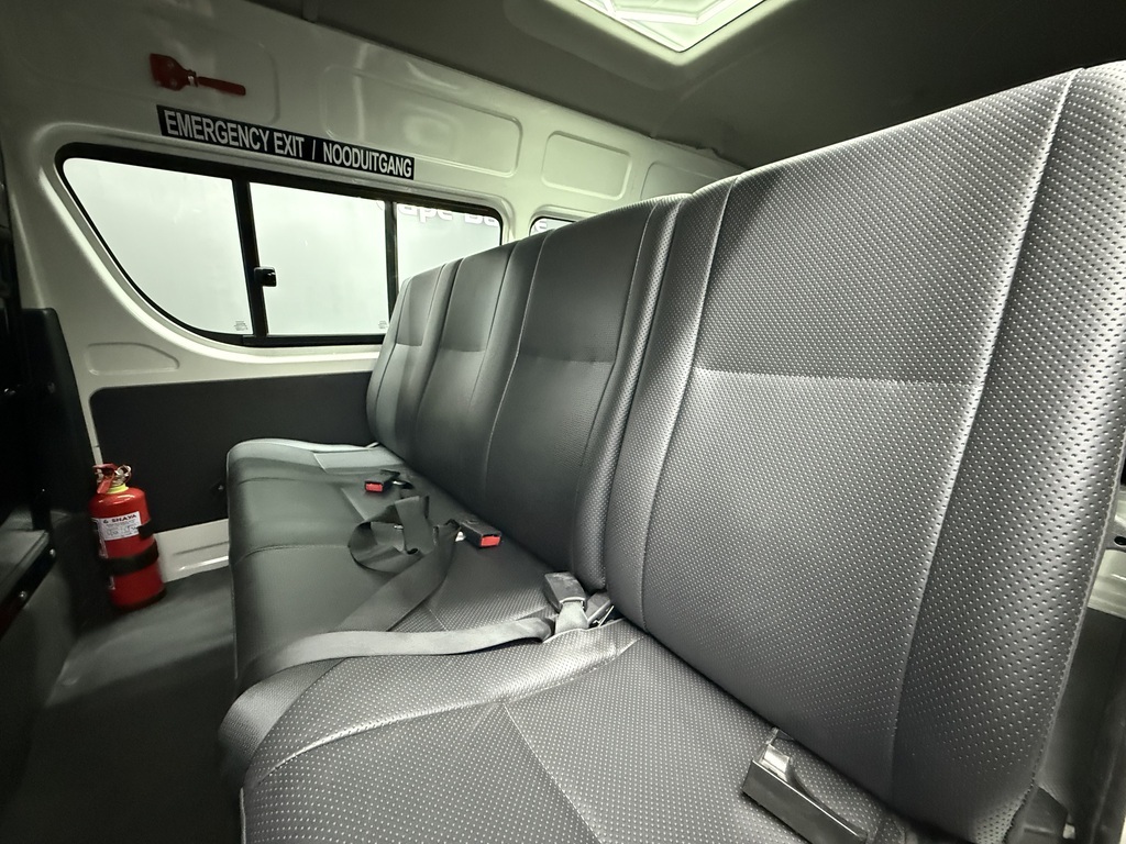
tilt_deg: -11.3
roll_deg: +1.0
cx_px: 563
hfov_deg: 102.1
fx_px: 455
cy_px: 422
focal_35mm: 14
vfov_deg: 85.7
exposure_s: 1/36
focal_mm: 2.22
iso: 1600
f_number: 2.2
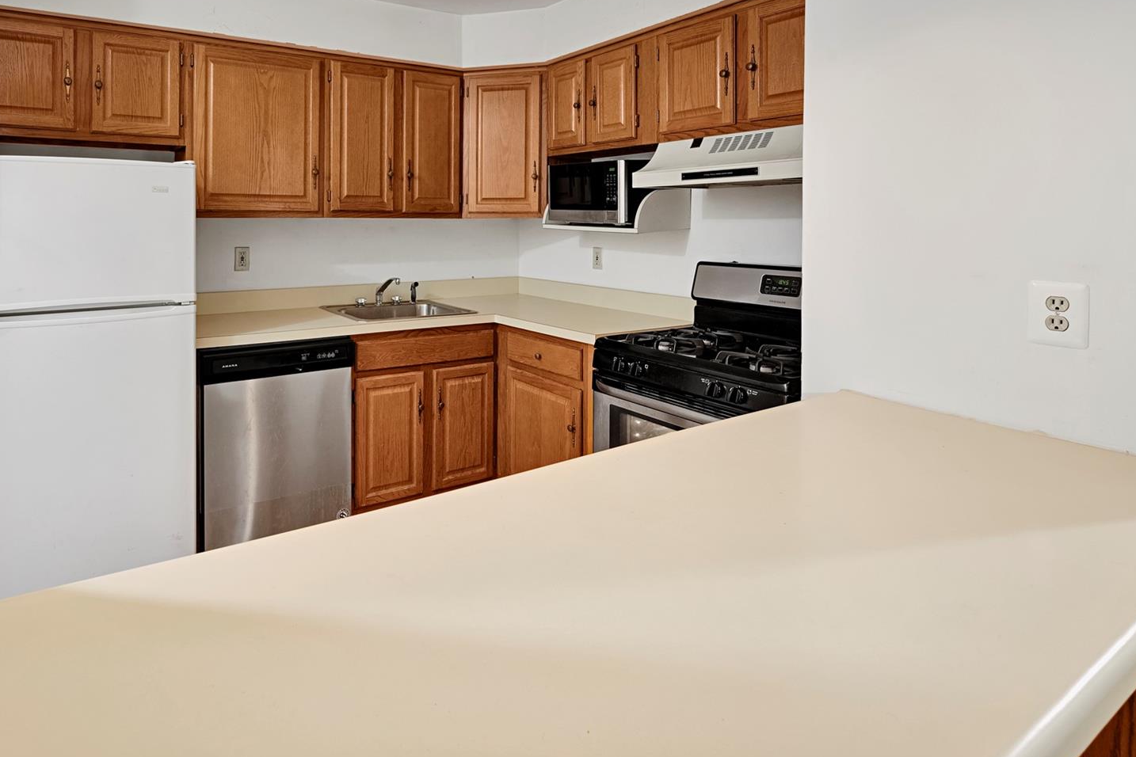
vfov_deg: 60.4
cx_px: 418
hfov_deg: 82.2
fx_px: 631
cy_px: 251
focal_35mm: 20
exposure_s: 1/2
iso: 320
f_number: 9
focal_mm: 14
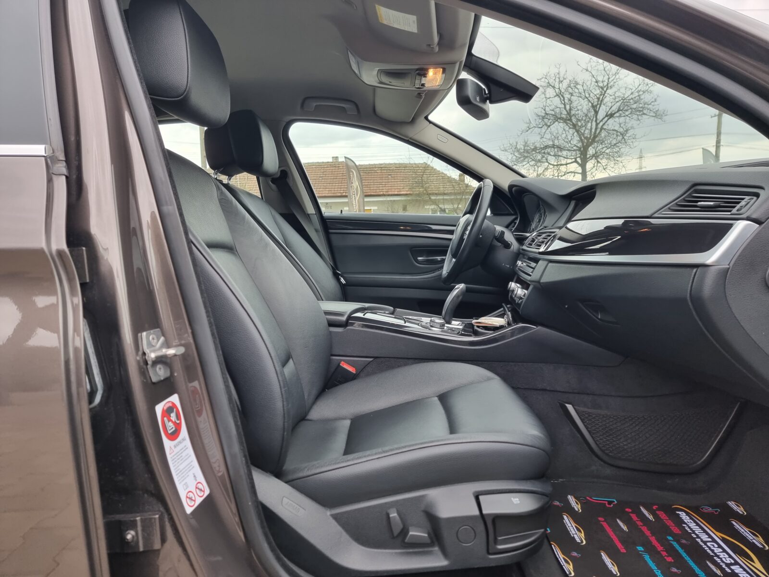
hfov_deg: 71.6
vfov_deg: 56.8
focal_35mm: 24
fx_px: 533
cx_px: 384
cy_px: 288
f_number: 1.8
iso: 50
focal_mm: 6.7
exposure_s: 1/100
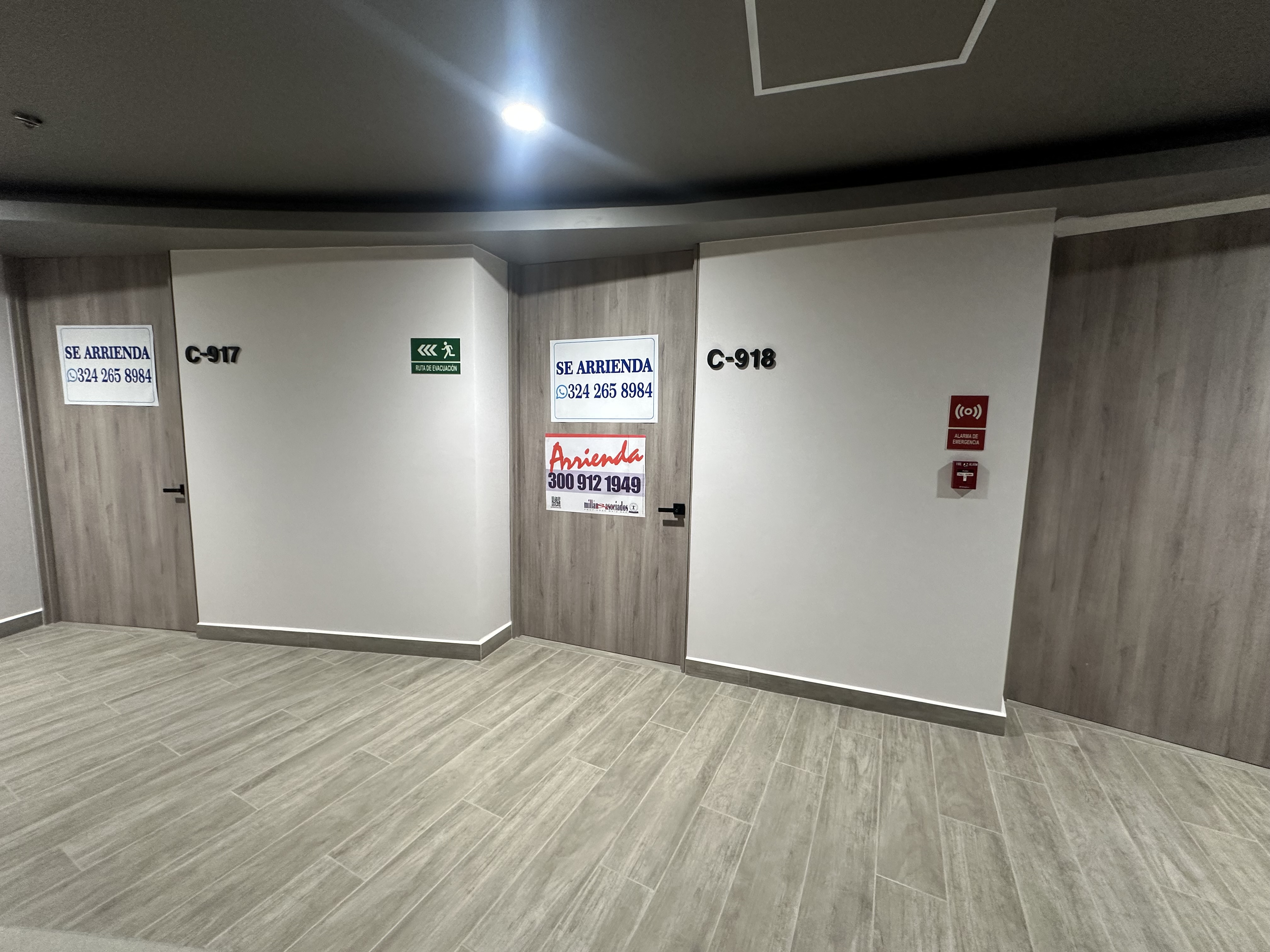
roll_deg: -1.2
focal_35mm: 14
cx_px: 635
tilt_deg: -6.7
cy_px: 476
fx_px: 514
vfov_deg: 85.7
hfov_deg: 102.1
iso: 200
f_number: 2.2
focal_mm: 2.22
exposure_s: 1/60
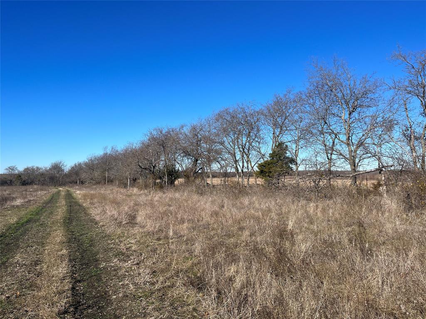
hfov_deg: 67.3
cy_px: 160
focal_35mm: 26
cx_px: 213
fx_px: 320
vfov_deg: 53.1
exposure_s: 1/4310
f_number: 1.6
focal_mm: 5.1
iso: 50
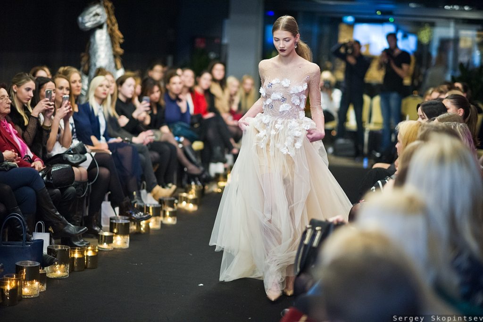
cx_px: 242
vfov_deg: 16.1
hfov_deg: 23.9
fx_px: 1140
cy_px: 161
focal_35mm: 85
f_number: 1.4
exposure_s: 1/320
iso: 2800
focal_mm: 85
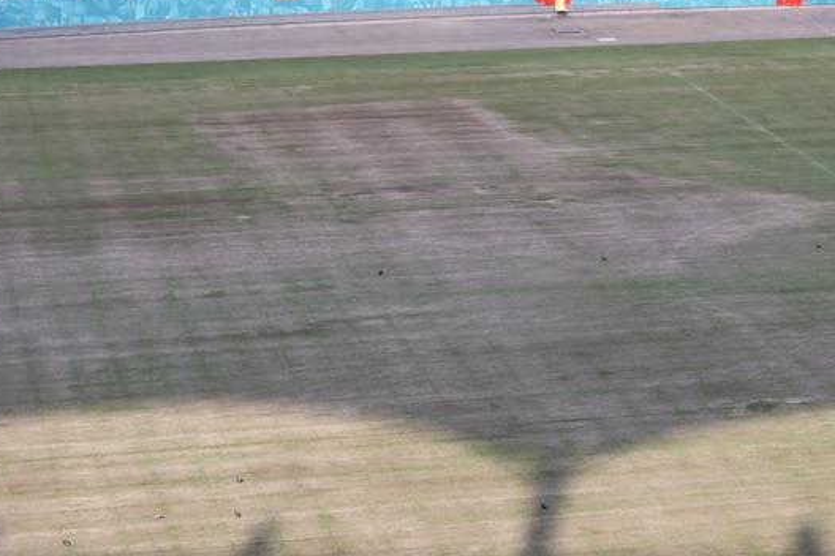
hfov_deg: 17.6
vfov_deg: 11.8
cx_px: 596
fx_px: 2690
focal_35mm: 116
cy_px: 456
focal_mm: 51
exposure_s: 1/1000
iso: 320
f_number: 4
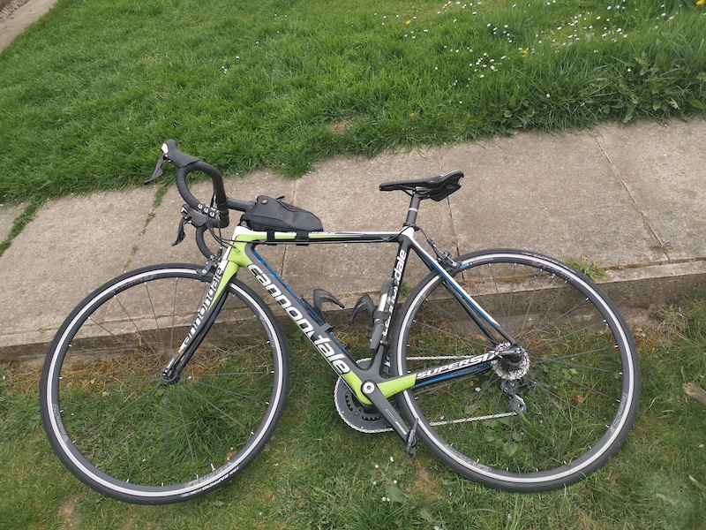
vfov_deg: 51.4
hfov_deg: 65.3
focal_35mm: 27
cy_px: 265
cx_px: 353
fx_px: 551
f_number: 1.8
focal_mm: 5.58
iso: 50
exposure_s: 1/268
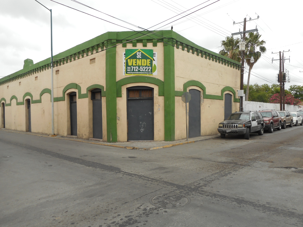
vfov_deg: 54.9
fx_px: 219
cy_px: 114
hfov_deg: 69.4
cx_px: 152
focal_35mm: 25
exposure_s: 1/200
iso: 80
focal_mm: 4.5
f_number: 3.7
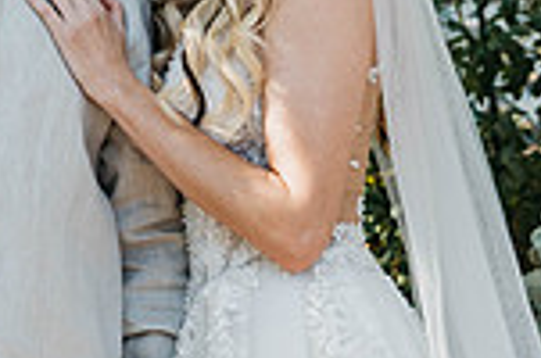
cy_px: 141
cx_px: -75
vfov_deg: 10.4
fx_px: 1964
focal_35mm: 131
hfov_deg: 15.2
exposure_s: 1/500
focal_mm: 34
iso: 160
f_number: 2.8
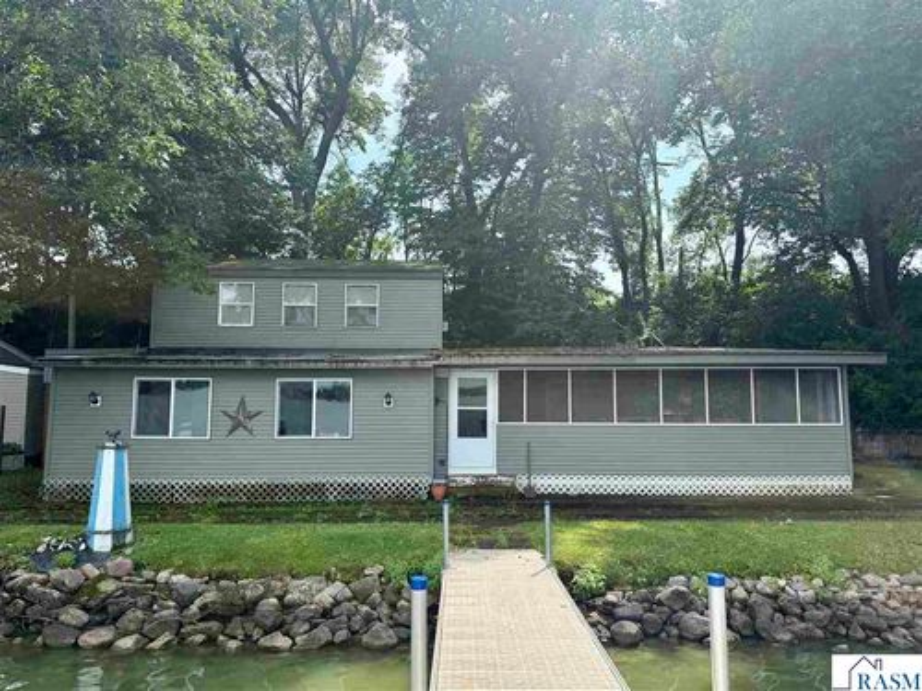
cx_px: 461
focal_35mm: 24
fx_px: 639
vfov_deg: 56.8
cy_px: 346
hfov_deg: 71.6
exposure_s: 1/2907
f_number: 1.78
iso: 125
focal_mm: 6.76
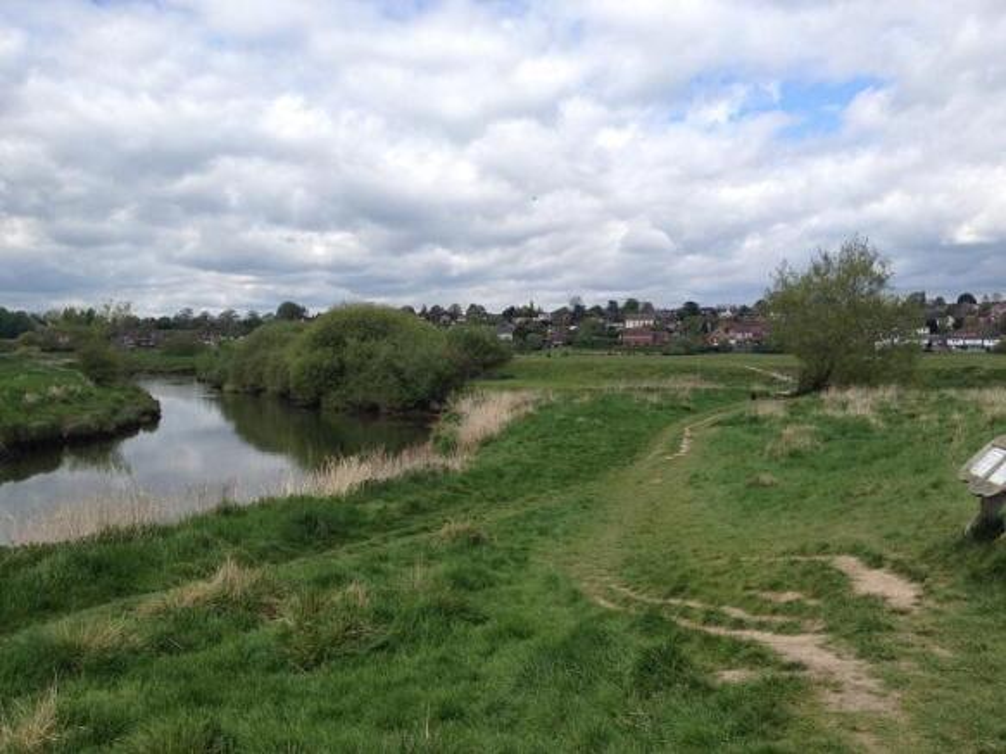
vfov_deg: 40.7
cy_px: 377
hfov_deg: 52.6
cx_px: 503
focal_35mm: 35
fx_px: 1017
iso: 50
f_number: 2.4
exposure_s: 1/1623
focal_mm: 4.28
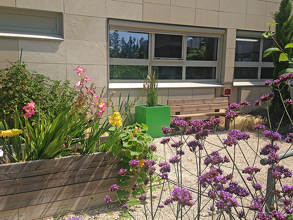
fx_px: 288
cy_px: 107
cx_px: 146
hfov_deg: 54.0
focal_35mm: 34
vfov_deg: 41.8
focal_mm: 4.12
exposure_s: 1/1130
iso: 50
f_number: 2.4
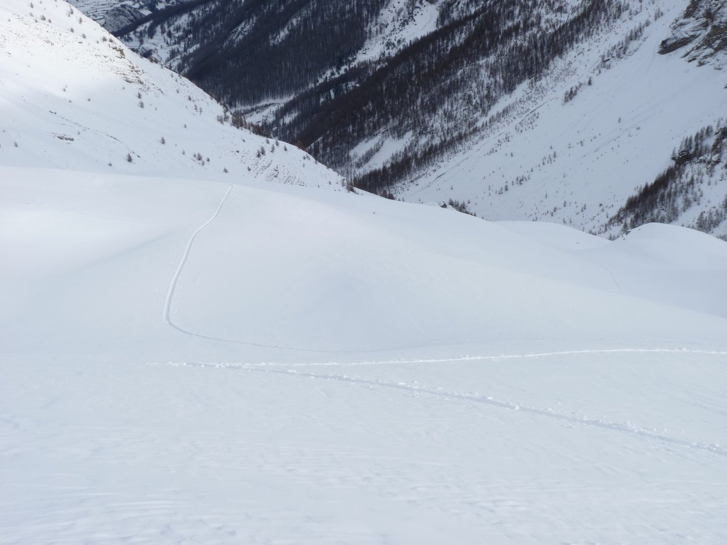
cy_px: 272
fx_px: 945
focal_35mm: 45
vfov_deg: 32.2
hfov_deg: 42.1
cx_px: 364
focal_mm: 8
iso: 80
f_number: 5.6
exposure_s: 1/320
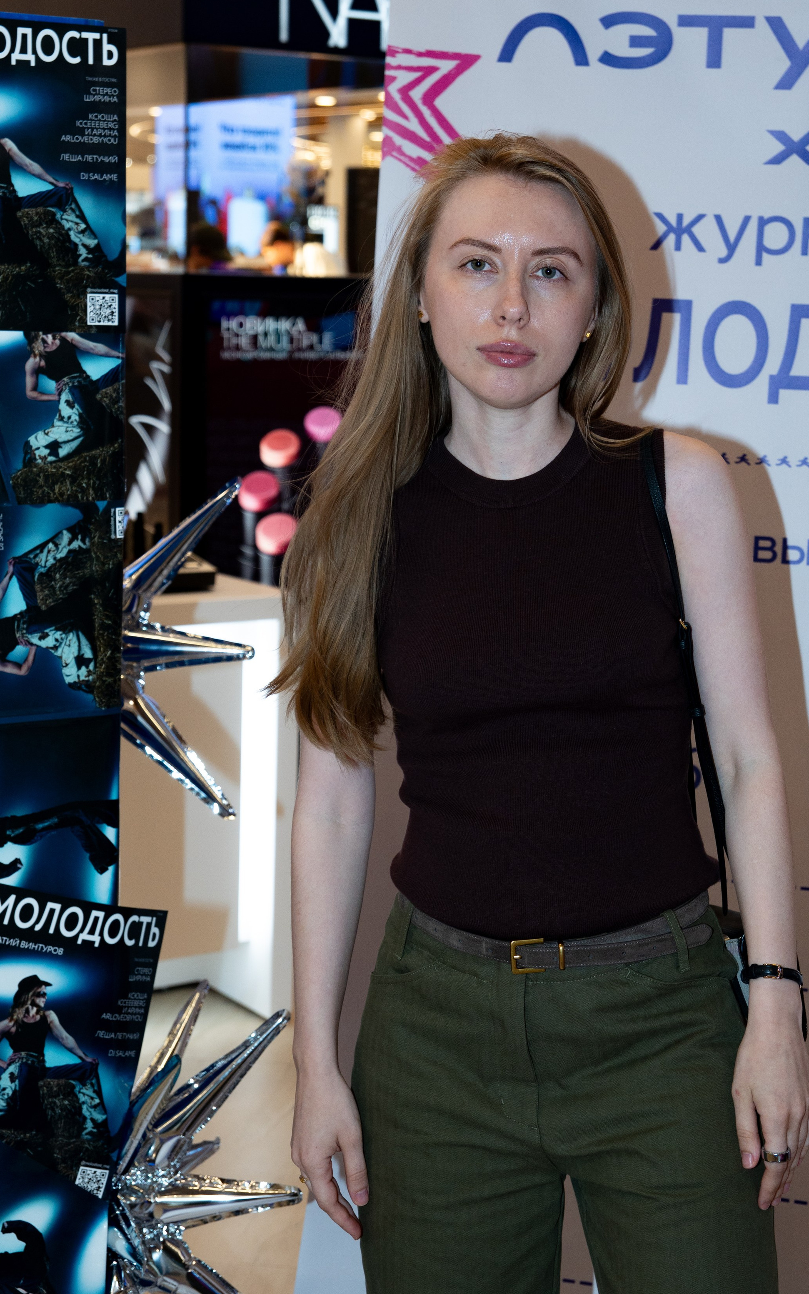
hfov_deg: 19.1
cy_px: 507
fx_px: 2399
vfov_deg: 30.1
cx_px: 490
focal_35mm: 68
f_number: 4
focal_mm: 36
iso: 400
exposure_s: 1/160
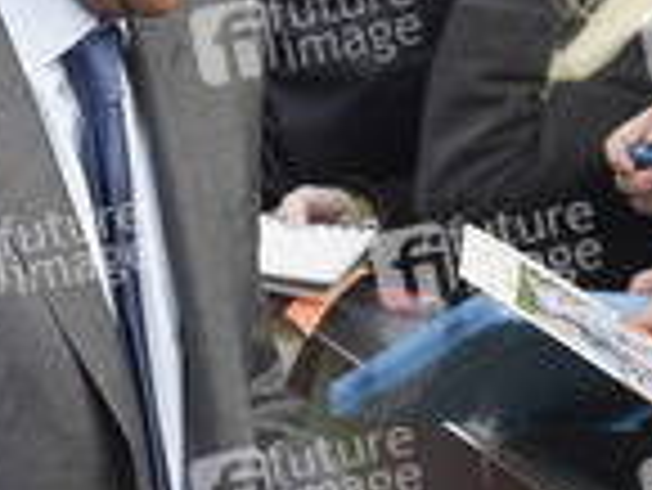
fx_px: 4505
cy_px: 144
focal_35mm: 239
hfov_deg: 8.3
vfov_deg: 6.2
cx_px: 364
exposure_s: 1/250
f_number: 6.3
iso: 400
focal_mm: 80
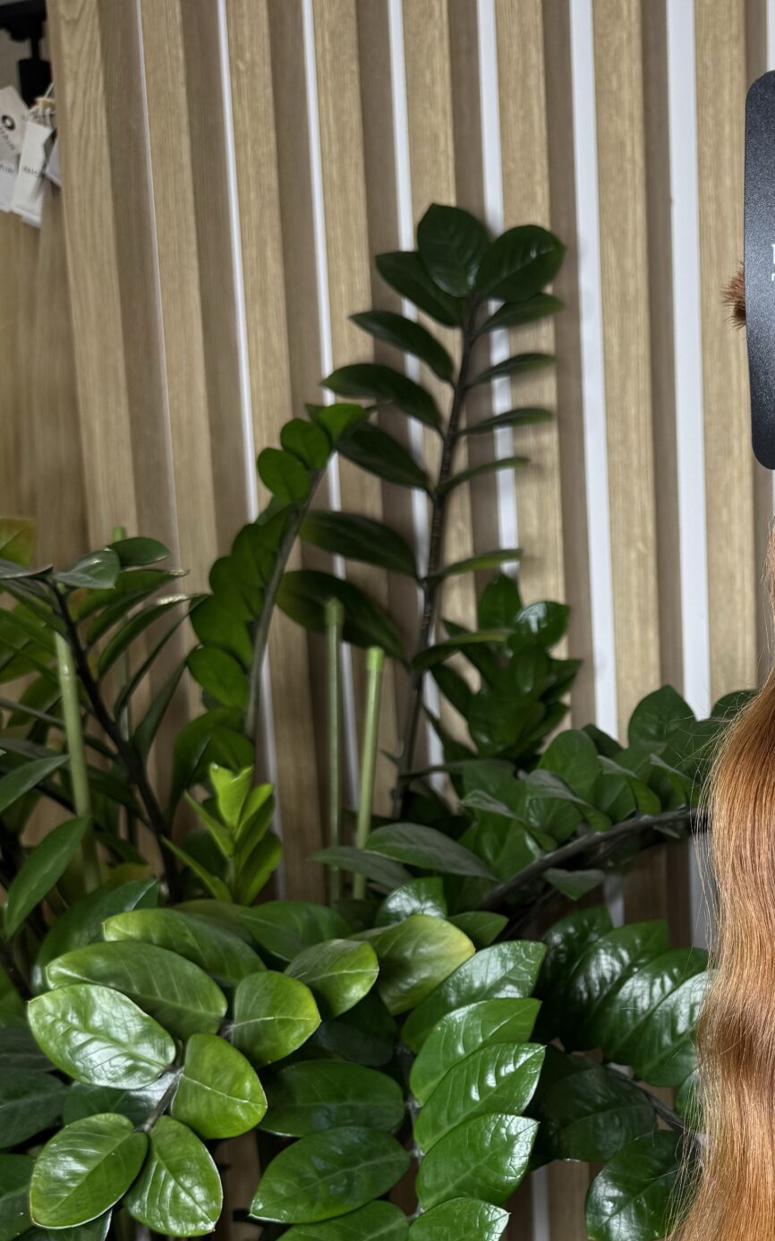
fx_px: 1589
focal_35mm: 47
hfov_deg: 25.9
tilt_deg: -10.0
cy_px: 1010
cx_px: 788
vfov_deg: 40.7
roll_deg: +0.4
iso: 64
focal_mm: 6.76
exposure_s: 1/100
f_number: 1.78
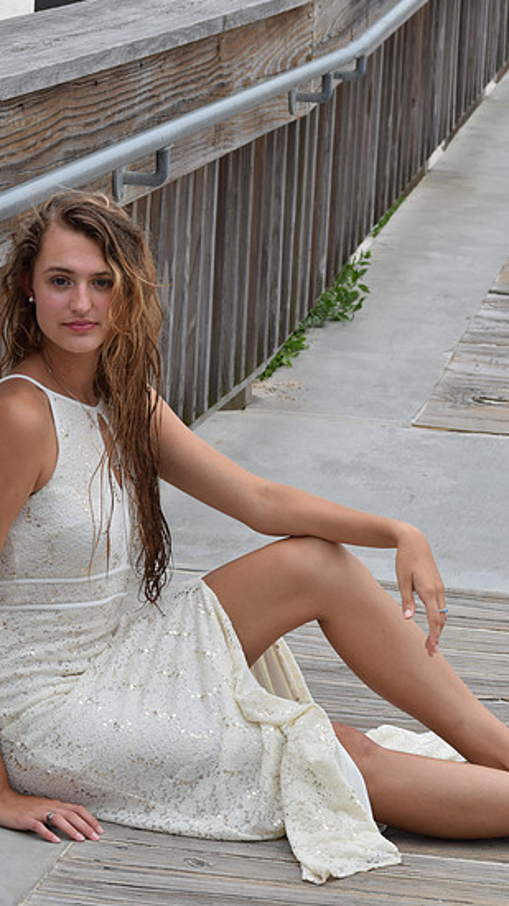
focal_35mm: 116
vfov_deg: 18.5
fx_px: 2786
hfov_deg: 10.4
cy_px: 456
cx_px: 226
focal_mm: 70
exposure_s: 1/250
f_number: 8
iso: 220
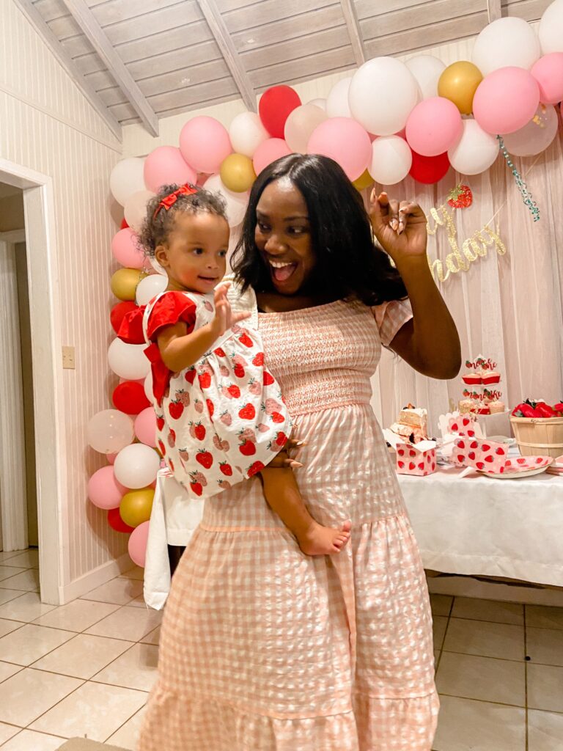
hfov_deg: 53.1
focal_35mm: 26
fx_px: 564
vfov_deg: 67.3
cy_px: 376
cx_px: 282
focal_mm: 4.25
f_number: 1.8
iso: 320
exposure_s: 1/60
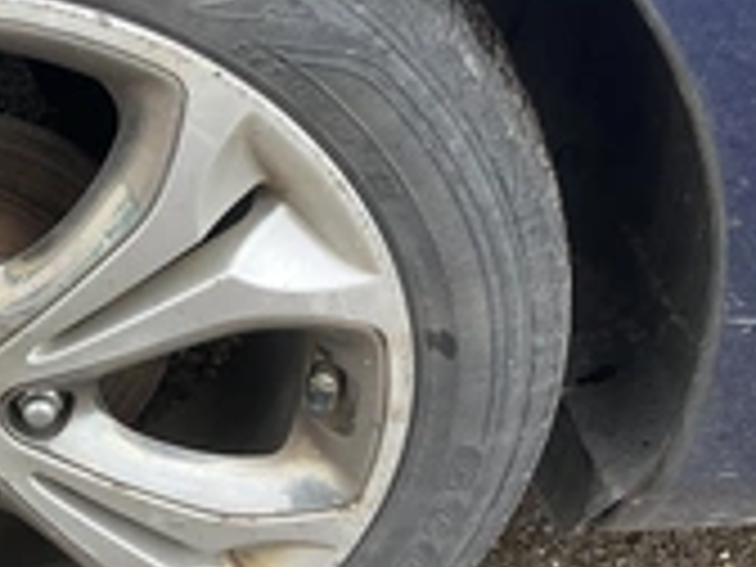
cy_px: 320
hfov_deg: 26.1
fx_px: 1507
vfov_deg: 21.3
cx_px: -68
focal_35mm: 69
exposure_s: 1/358
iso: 25
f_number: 1.8
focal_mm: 3
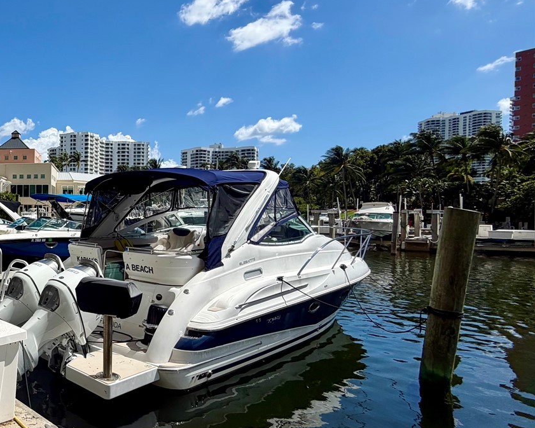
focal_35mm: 26
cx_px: 27
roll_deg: -0.9
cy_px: 221
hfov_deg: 54.7
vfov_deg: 54.9
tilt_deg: -1.2
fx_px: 412
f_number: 2.2
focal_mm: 2.22
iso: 25
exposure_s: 1/1613
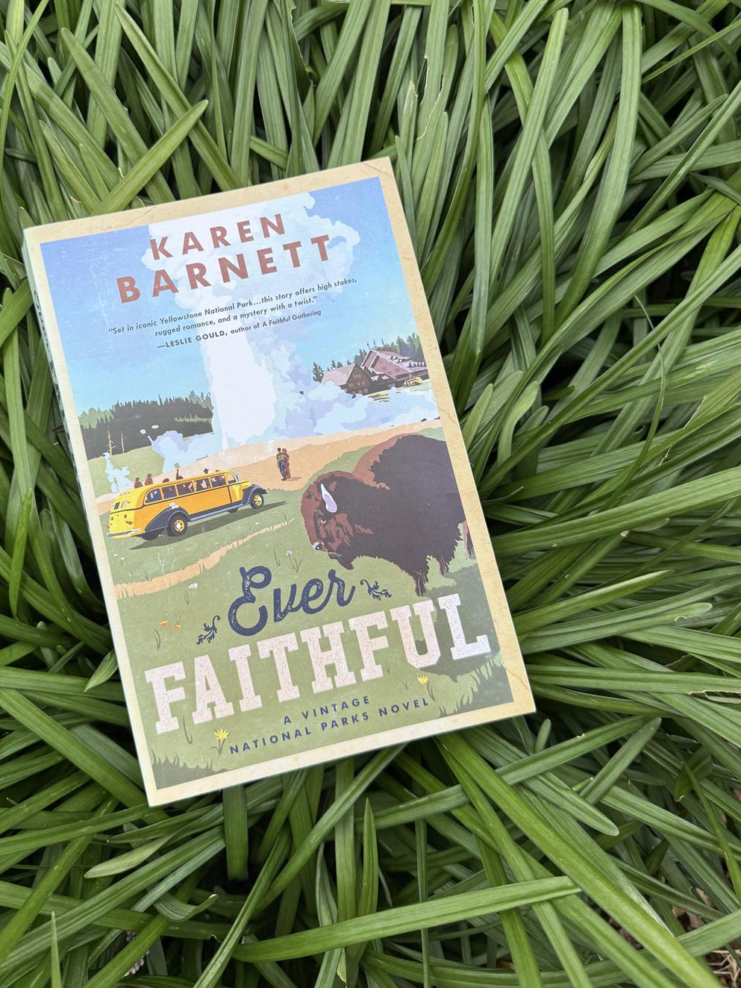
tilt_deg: -85.5
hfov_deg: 48.0
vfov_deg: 61.4
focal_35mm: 29
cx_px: 304
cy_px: 426
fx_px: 828
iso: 80
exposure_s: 1/2703
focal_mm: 6.76
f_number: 1.78
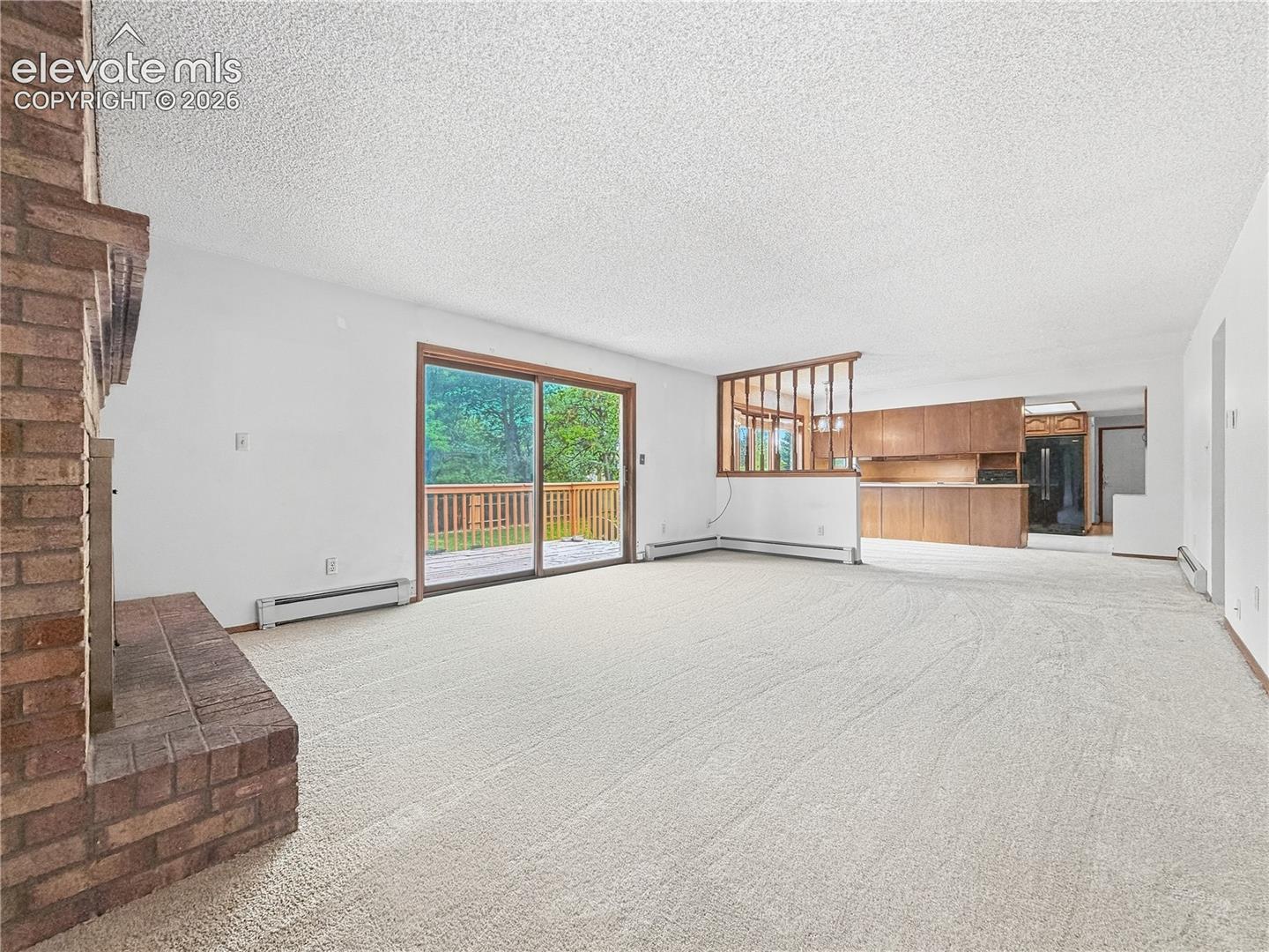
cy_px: 476
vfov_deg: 85.7
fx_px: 513
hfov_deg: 102.1
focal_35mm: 14
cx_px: 634
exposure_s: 1/120
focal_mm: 2.2
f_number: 2.2
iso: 160
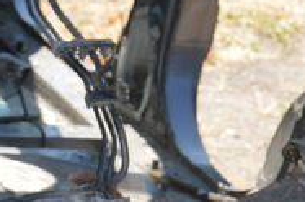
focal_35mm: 197
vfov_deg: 6.6
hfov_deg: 10.5
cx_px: 114
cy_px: 459
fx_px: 1666
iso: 100
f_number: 5
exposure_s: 1/200
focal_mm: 24
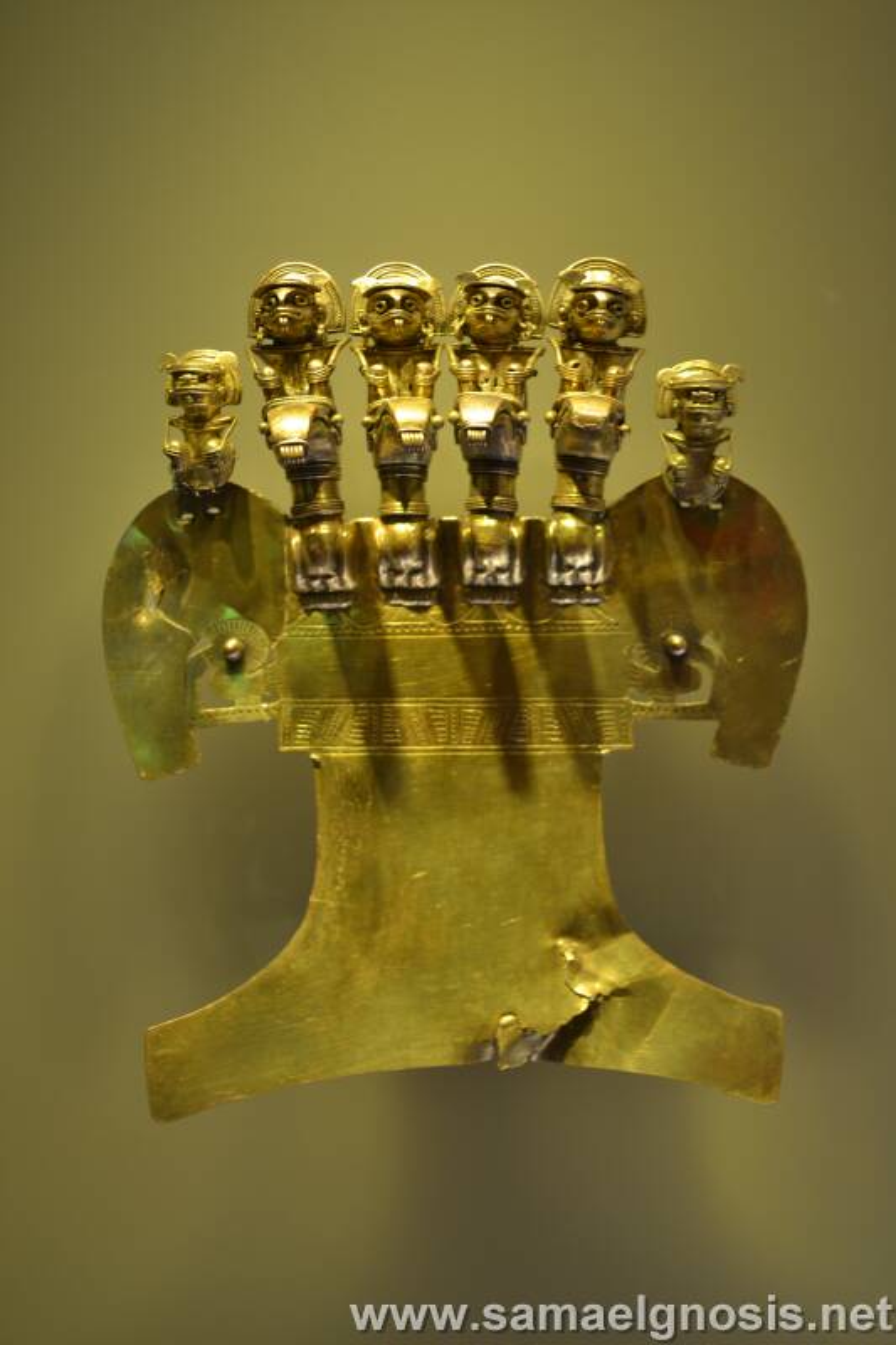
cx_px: 448
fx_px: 1681
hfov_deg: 29.9
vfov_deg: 43.6
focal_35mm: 45
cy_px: 672
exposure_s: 1/15
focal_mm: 30
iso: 200
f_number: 4.5
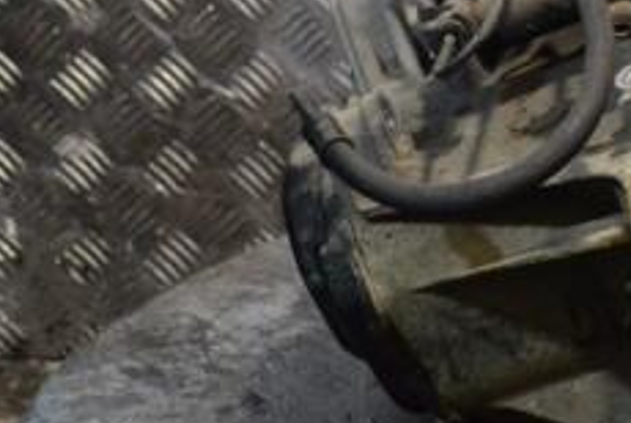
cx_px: 691
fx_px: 2194
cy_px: 110
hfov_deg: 15.9
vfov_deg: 11.0
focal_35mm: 125
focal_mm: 32
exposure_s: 1/125
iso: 3200
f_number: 5.6
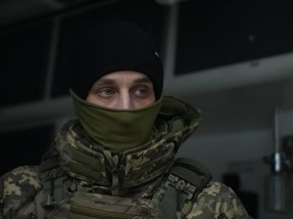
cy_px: 110
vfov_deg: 18.7
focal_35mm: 79
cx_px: 127
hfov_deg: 24.7
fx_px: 668
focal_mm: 72
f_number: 2.8
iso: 10000
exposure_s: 1/500
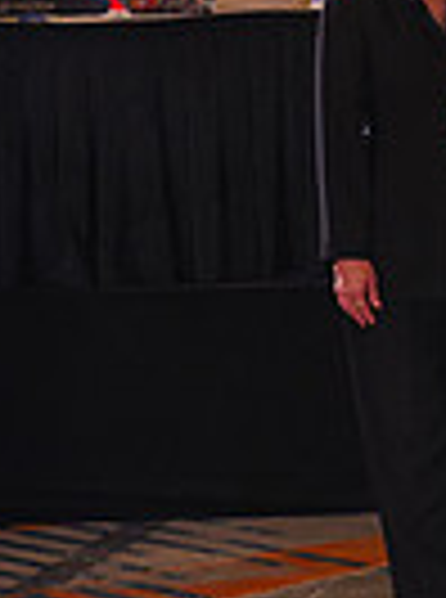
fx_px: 2469
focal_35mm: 143
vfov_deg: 13.8
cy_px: 155
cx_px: 1270
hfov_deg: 8.8
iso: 1600
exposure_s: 1/160
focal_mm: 34
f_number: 4.5
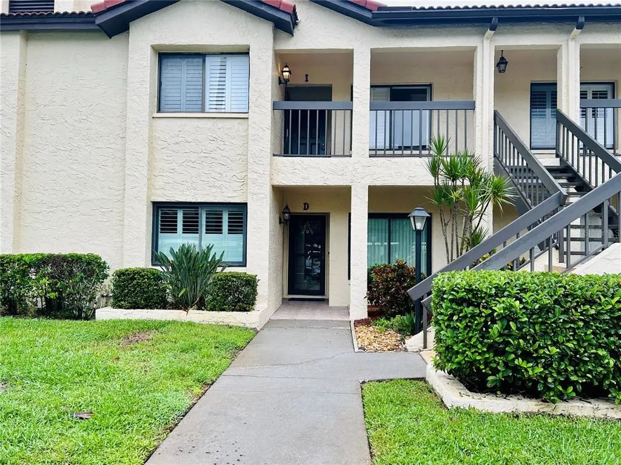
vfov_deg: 53.1
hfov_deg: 67.3
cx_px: 310
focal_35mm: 26
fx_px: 466
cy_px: 232
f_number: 1.5
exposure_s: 1/621
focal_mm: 5.7
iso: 50
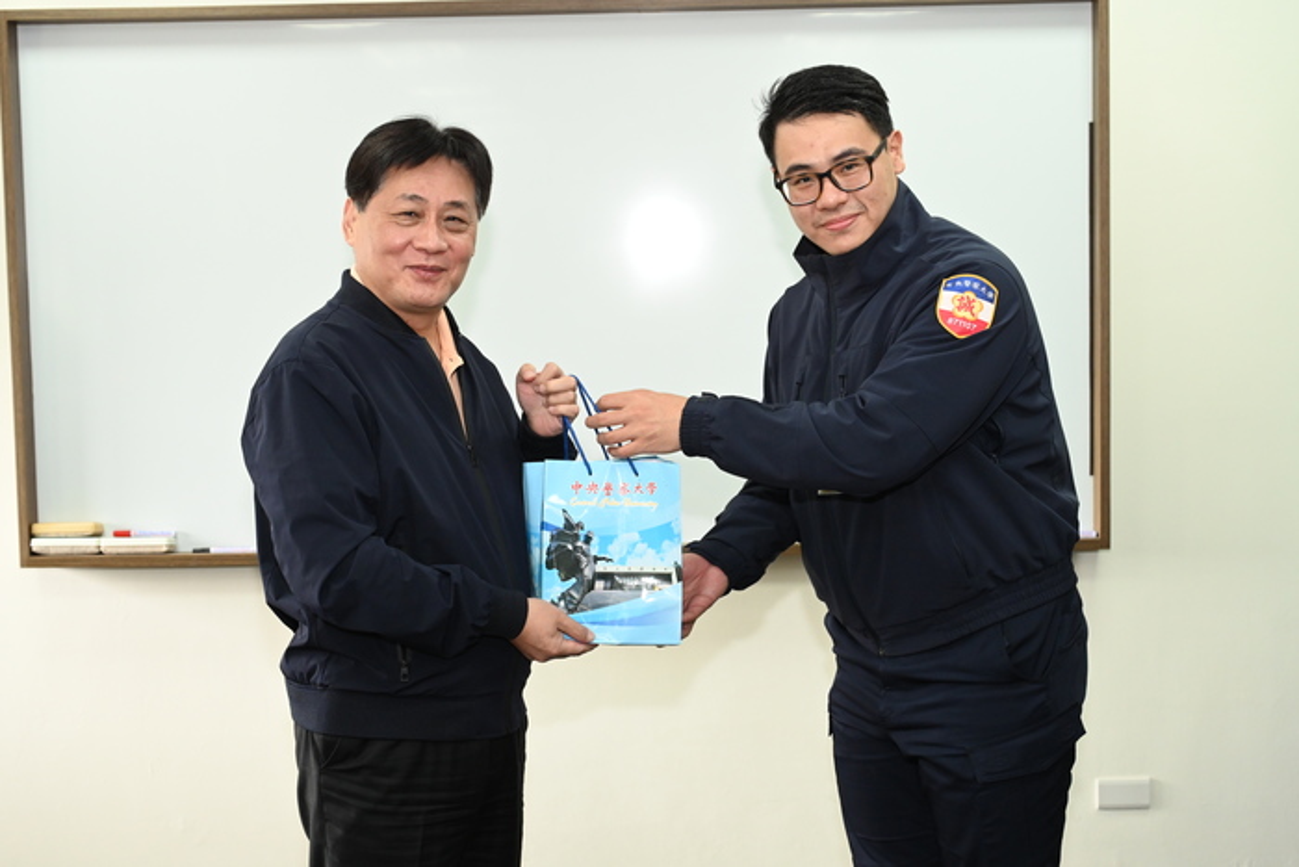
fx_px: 1768
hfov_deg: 40.3
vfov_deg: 27.5
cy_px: 434
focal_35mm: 49
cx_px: 650
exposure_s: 1/160
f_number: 6.3
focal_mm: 49
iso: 2500
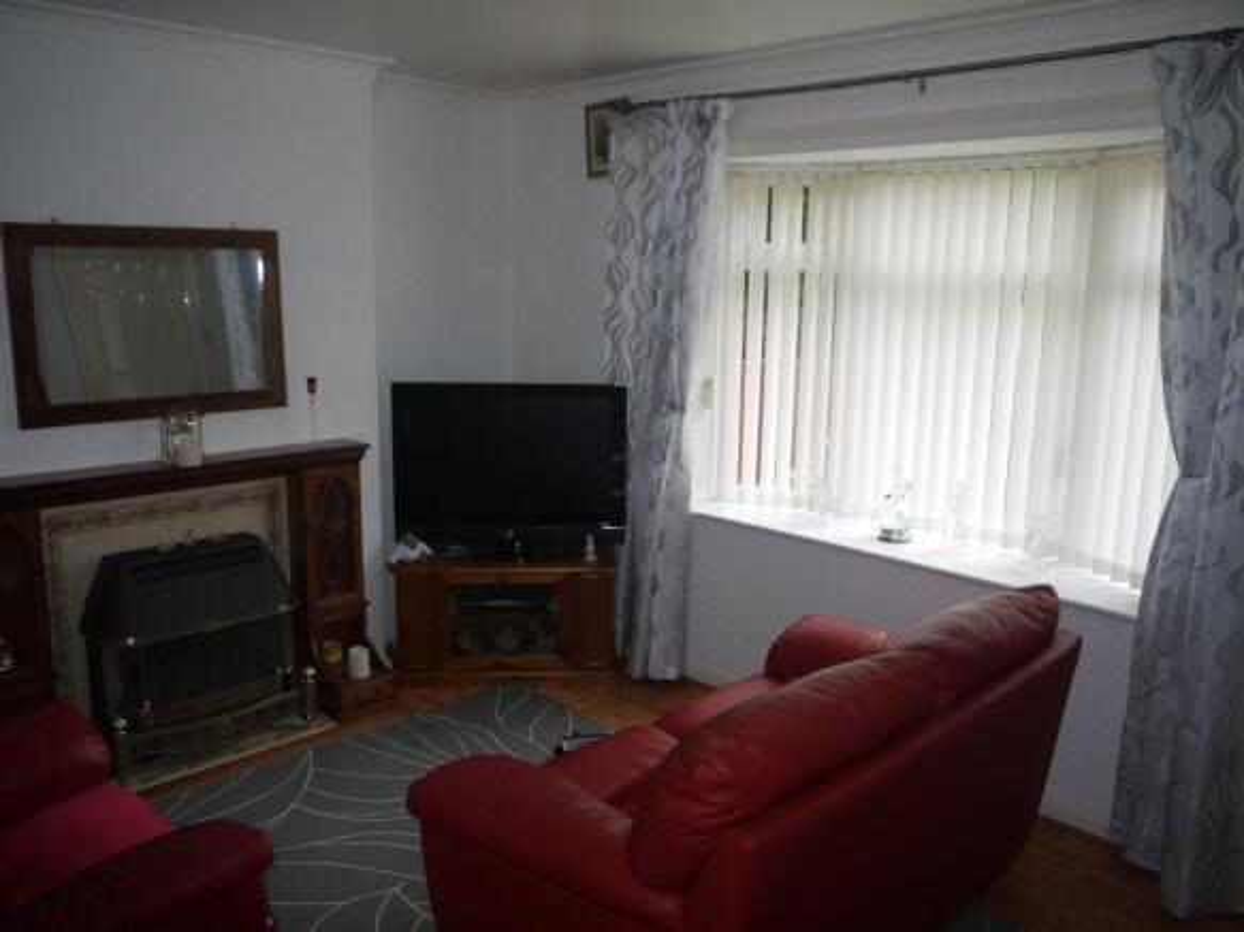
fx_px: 1006
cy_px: 466
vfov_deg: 49.7
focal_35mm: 28
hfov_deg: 63.5
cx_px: 622
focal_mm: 14
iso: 100
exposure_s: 1/80
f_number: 3.5
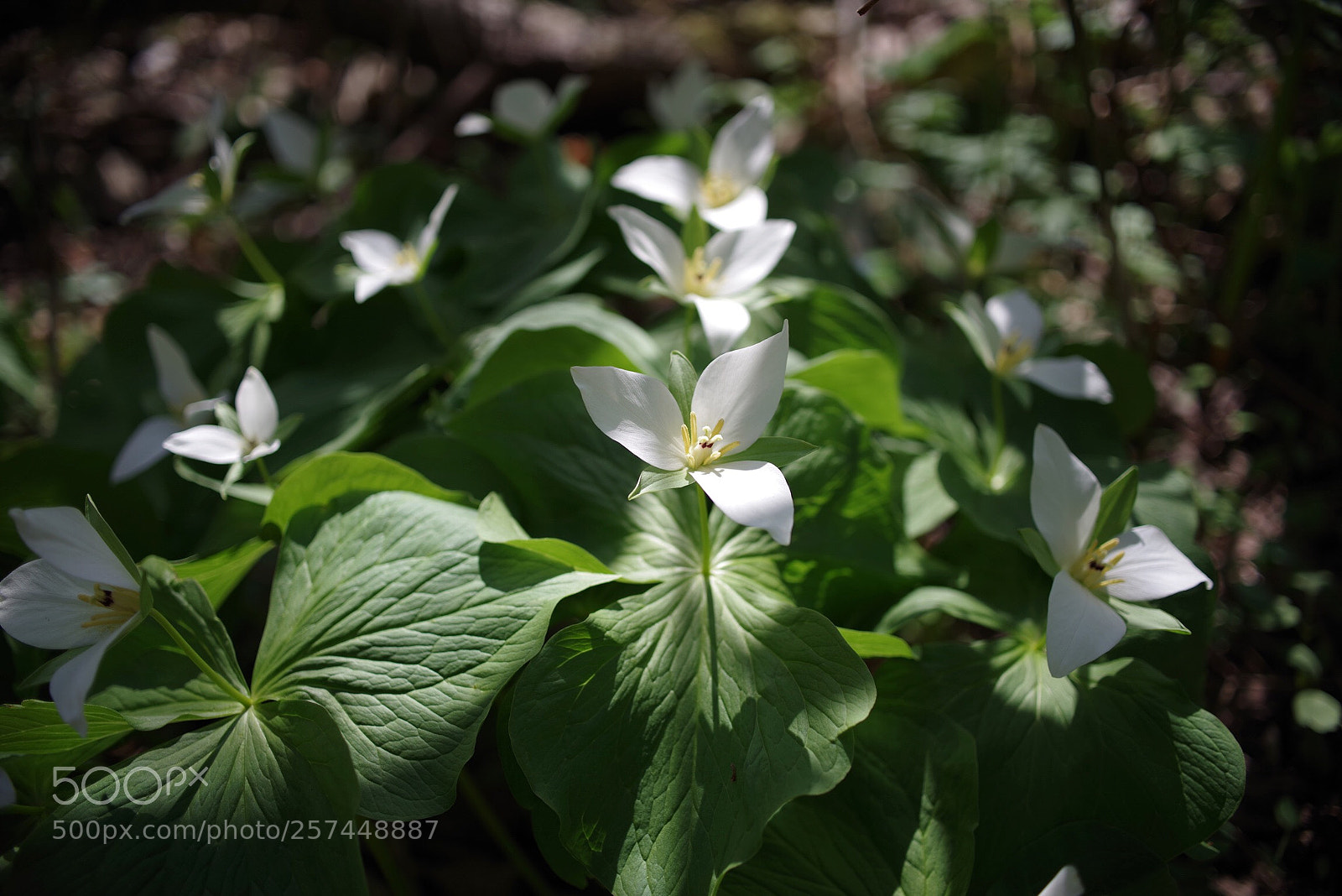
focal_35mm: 35
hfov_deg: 54.4
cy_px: 448
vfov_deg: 37.9
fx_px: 1305
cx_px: 671
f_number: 2.8
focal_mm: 35
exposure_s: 1/1000
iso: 100
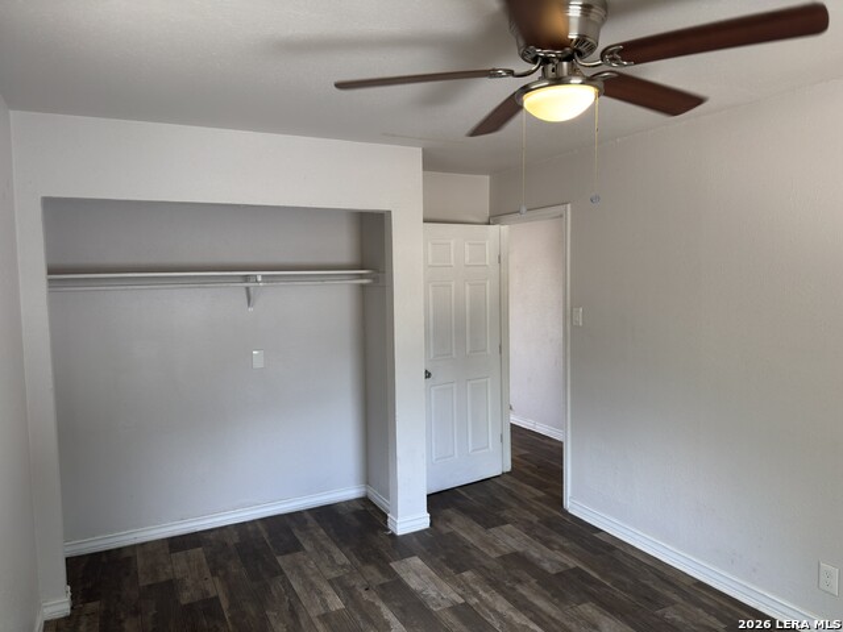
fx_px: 584
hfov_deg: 71.6
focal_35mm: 24
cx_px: 422
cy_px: 316
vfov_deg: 56.8
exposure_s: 1/120
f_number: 1.78
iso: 100
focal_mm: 6.76
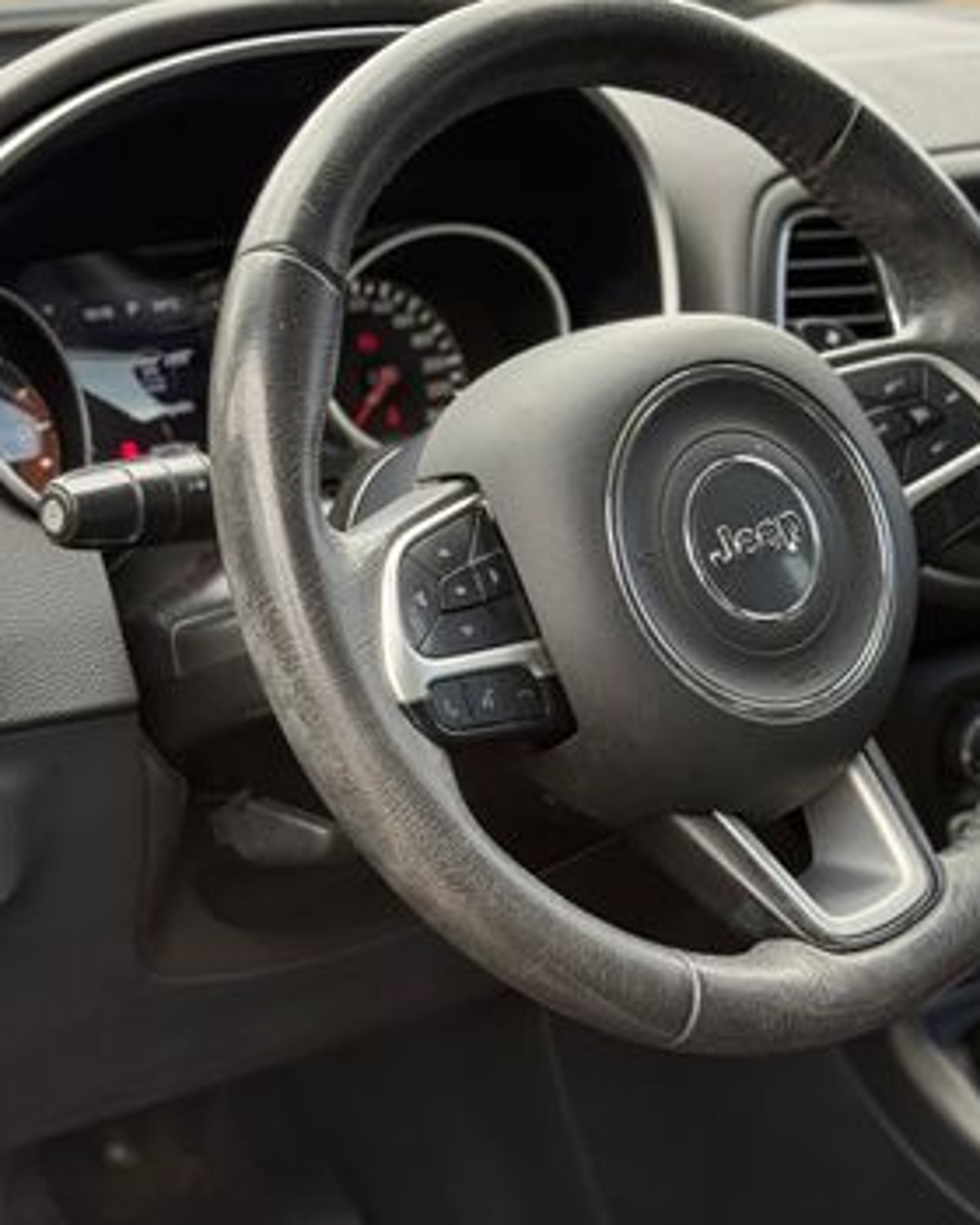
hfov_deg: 24.1
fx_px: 2284
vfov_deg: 30.0
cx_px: 644
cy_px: 612
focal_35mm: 63
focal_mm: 6.76
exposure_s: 1/260
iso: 100
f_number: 1.78
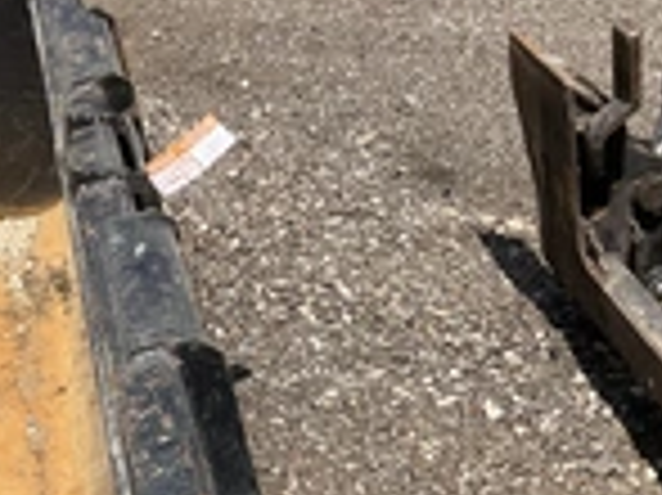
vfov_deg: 18.2
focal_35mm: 79
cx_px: 0
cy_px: 495
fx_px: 1510
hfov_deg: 23.7
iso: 25
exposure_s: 1/1730
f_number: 1.8
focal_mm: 3
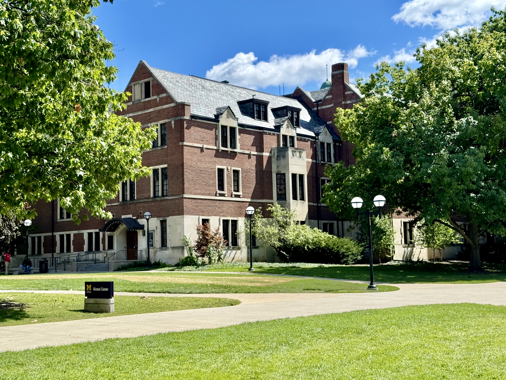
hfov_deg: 39.7
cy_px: 190
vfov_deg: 30.3
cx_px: 253
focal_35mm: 48
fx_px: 702
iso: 64
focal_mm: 6.76
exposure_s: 1/2833
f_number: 1.78
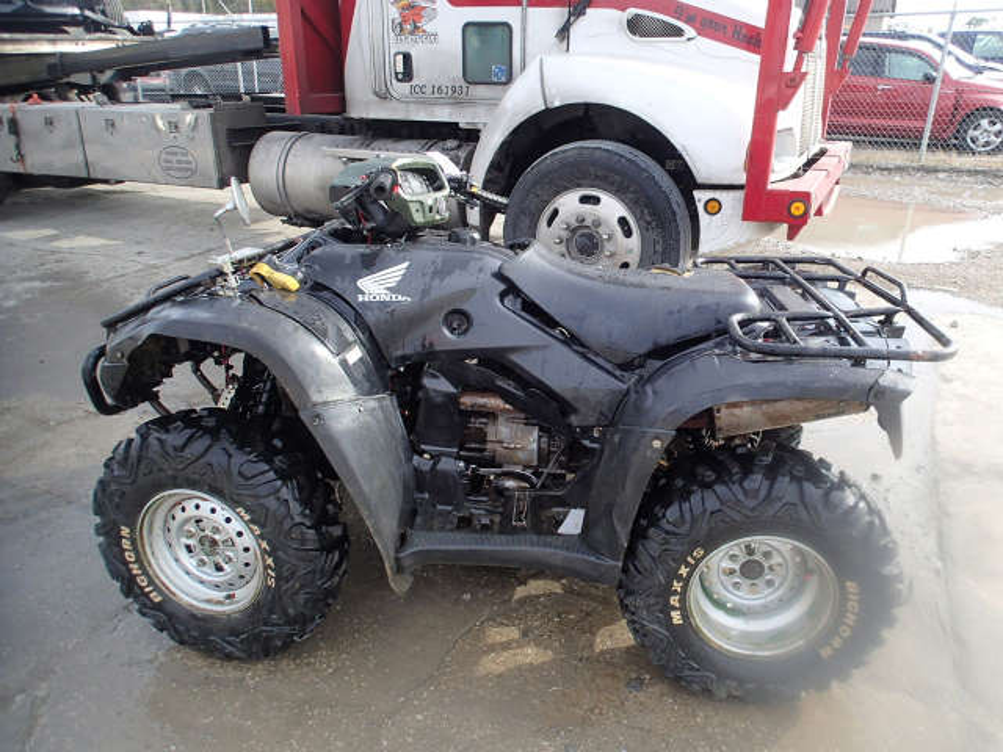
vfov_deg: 54.9
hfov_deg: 69.4
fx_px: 724
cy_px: 376
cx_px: 502
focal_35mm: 25
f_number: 2.8
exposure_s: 1/320
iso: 100
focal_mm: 4.5
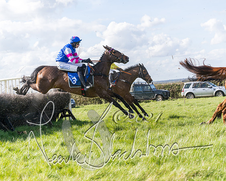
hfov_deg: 24.2
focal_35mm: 79
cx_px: 136
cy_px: 90
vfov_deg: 19.4
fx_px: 527
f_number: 4
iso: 400
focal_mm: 70
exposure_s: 1/2500
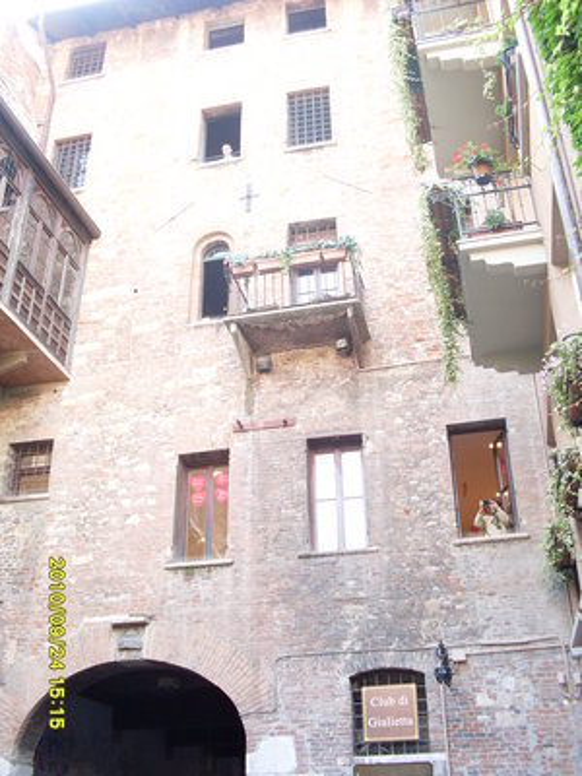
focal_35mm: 38
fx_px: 852
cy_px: 388
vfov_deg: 49.0
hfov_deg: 37.7
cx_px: 291
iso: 100
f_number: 2.8
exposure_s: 1/45
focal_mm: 6.3
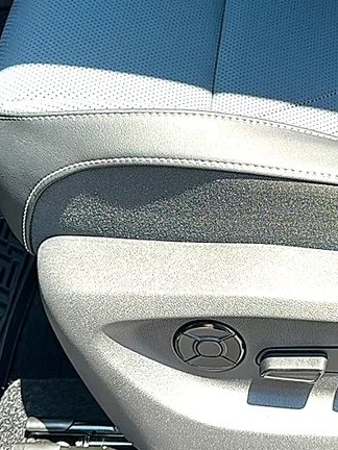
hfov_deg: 21.4
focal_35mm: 68
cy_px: 261
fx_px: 885
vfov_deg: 28.5
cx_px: 270
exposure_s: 1/594
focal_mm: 6.86
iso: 80
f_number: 1.78
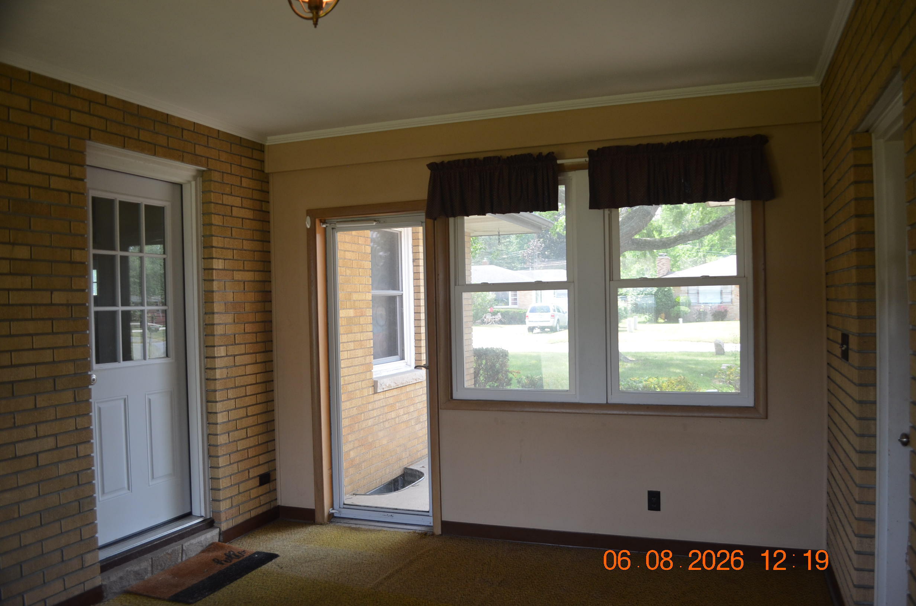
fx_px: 686
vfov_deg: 47.7
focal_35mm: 27
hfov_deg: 67.5
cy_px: 303
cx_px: 458
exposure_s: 1/60
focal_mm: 18
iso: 400
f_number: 4
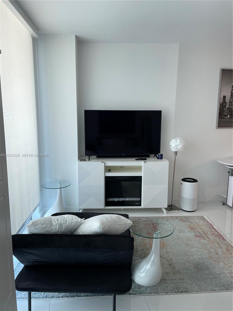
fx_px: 233
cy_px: 156
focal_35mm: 26
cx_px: 116
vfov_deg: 67.3
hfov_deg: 53.1
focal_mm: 4.2
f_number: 1.6
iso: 125
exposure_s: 1/120
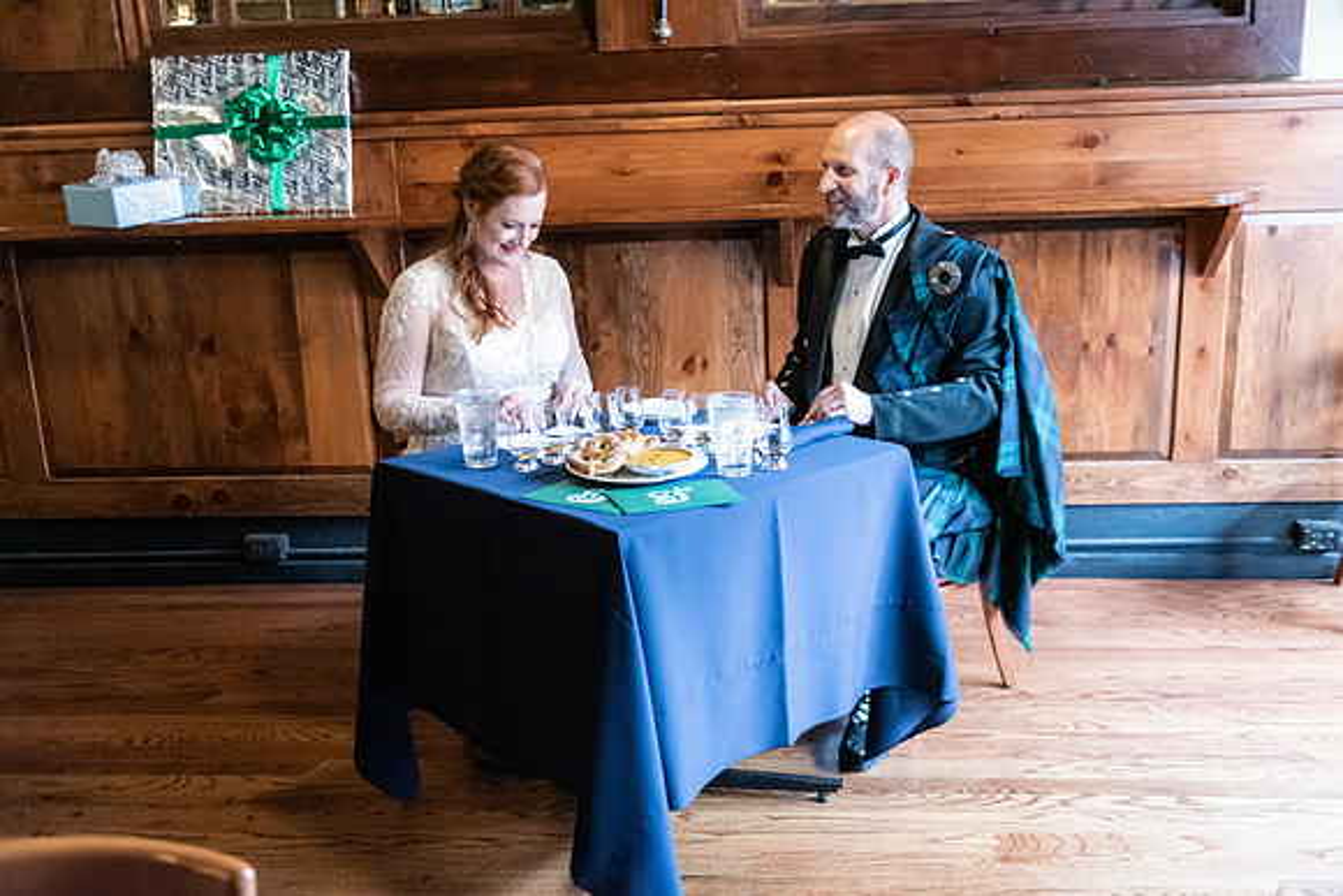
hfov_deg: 53.1
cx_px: 672
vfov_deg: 36.9
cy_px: 448
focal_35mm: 36
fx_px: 1343
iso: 10000
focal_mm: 36
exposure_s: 1/160
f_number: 2.8
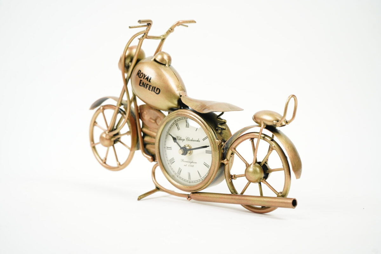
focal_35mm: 62
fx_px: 656
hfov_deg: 32.4
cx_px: 190
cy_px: 127
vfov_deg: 21.9
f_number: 6.3
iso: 1250
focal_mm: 62
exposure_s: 1/320
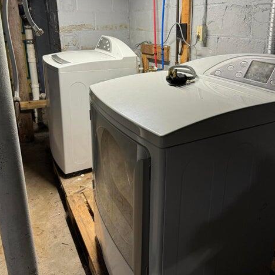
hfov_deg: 55.6
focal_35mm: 29
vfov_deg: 54.7
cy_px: 96
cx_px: 139
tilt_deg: -16.4
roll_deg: +0.6
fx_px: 261
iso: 125
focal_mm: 6.76
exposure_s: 1/60
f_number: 1.78
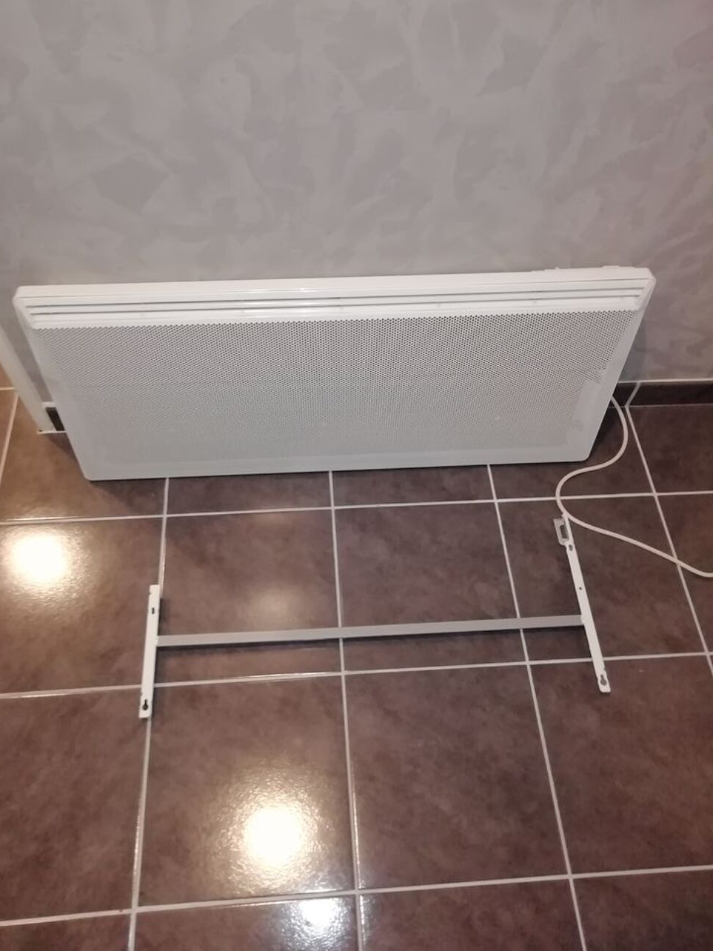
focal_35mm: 27
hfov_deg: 51.3
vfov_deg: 65.3
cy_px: 471
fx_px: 742
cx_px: 344
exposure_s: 1/25
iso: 320
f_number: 2.2
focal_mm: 3.21
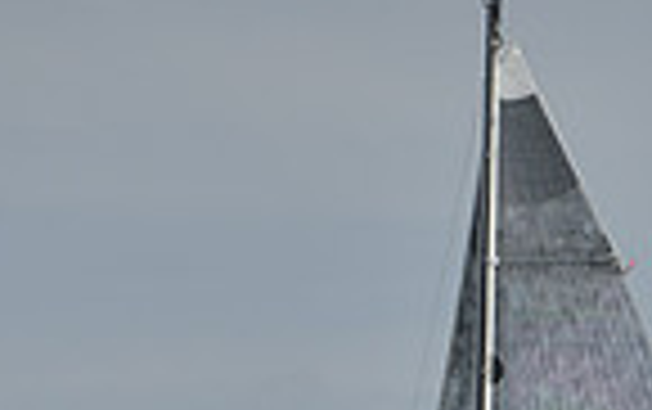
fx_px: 11599
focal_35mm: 652
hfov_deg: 3.2
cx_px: 519
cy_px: 1176
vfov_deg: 2.0
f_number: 7.1
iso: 400
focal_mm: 160
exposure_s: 1/800
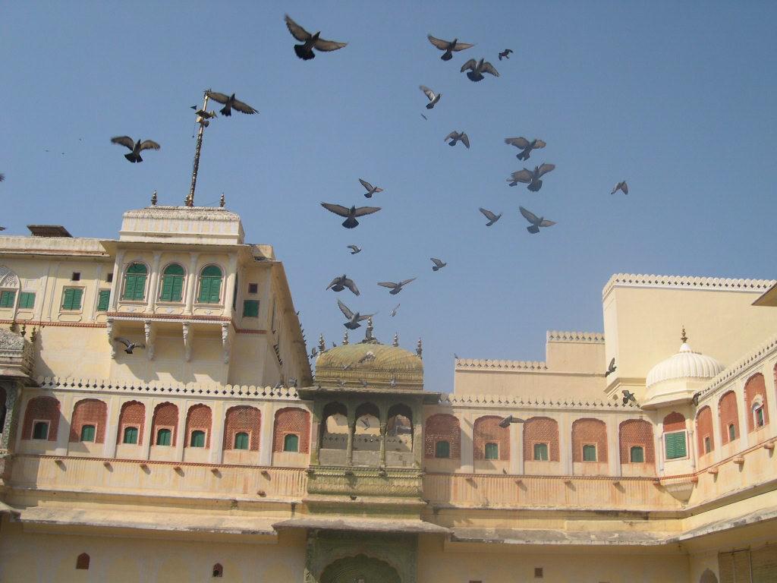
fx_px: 853
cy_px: 292
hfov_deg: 49.0
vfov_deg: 37.7
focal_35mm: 38
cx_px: 388
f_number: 7.6
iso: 100
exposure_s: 1/275
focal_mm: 8
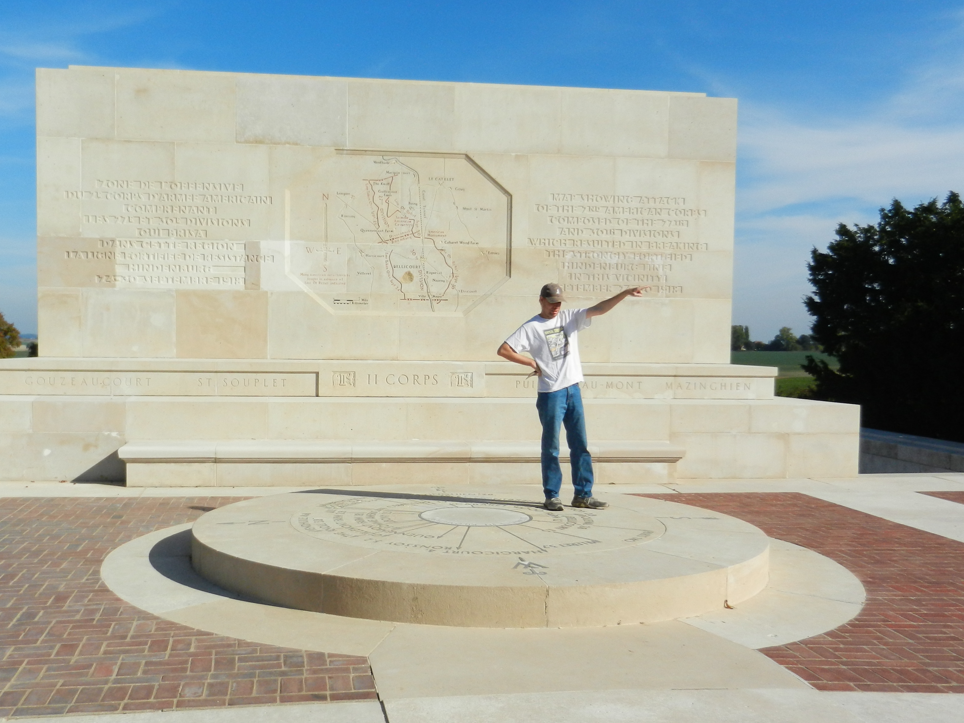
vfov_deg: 38.6
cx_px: 409
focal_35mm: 37
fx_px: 1030
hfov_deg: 50.0
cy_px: 391
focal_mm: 5.1
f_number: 7.2
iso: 160
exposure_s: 1/800
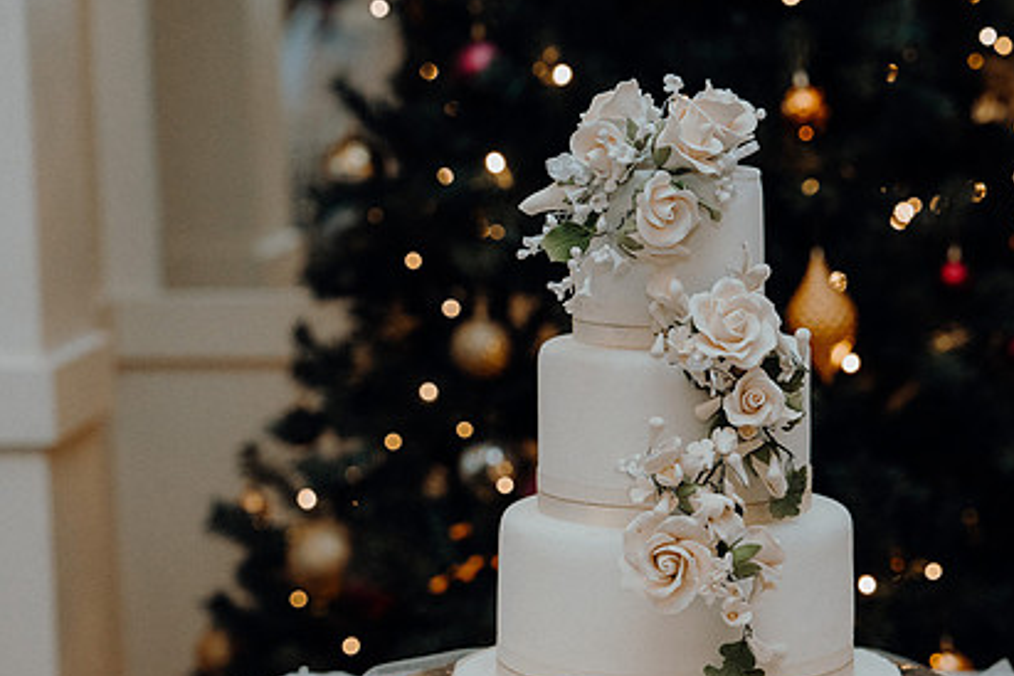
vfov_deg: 14.2
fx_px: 2704
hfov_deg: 21.1
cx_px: 708
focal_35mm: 96
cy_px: 438
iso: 2500
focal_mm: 68
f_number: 3.5
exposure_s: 1/200
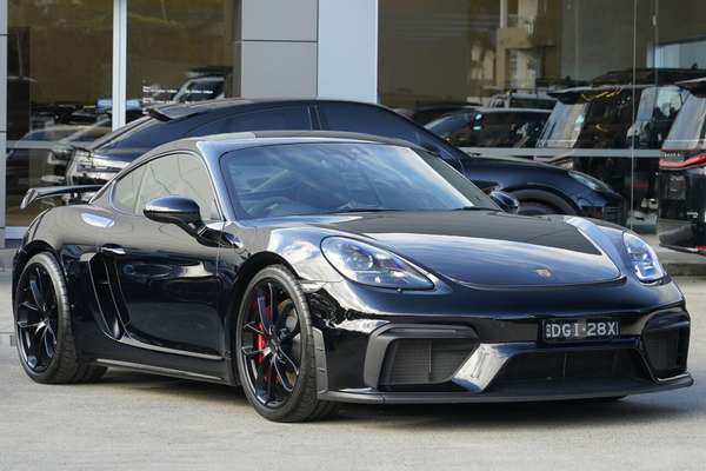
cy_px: 236
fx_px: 2059
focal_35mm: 105
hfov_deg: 19.5
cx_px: 353
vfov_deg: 13.0
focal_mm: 105
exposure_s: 1/200
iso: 1000
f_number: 7.1
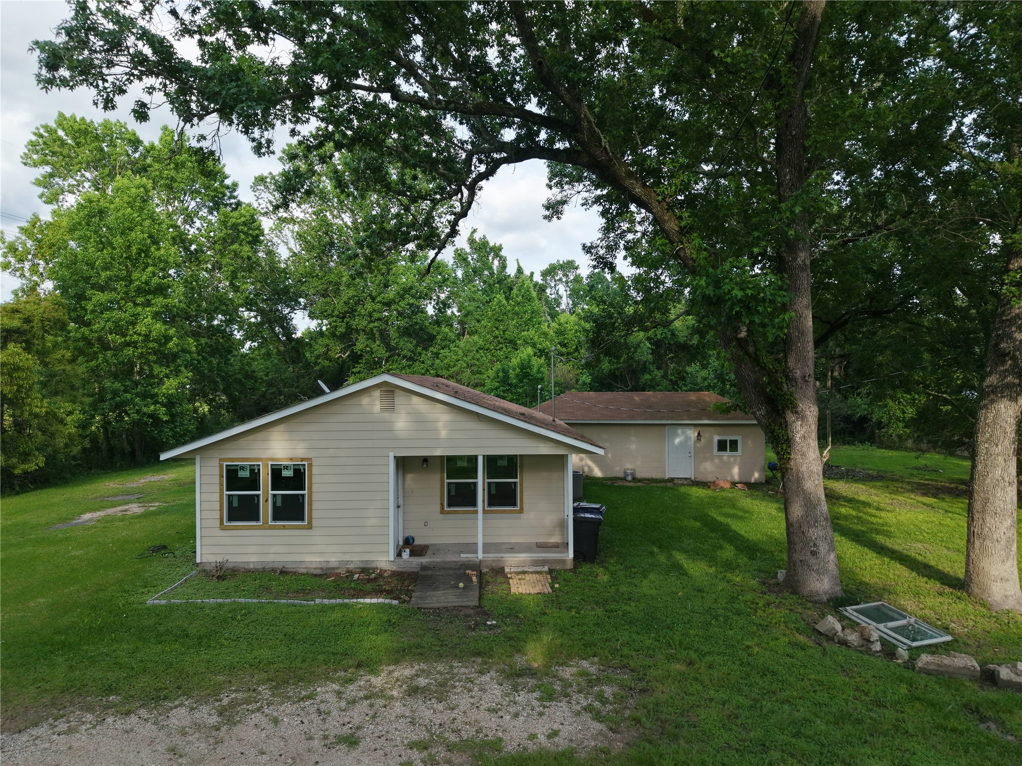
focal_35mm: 24
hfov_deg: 71.6
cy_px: 383
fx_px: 709
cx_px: 511
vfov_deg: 56.8
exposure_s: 1/320
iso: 310
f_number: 1.8
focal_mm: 8.67
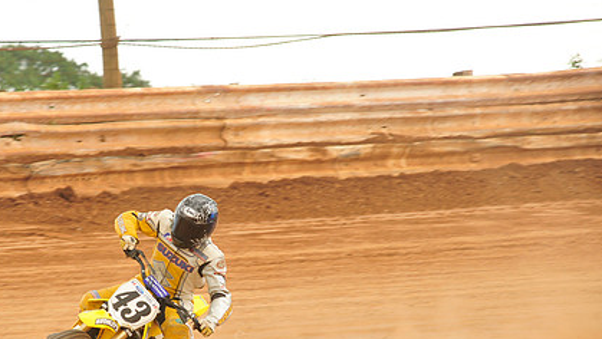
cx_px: 190
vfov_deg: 4.2
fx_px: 4631
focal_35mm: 290
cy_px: 269
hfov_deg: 7.4
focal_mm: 200
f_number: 8
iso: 800
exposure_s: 1/400
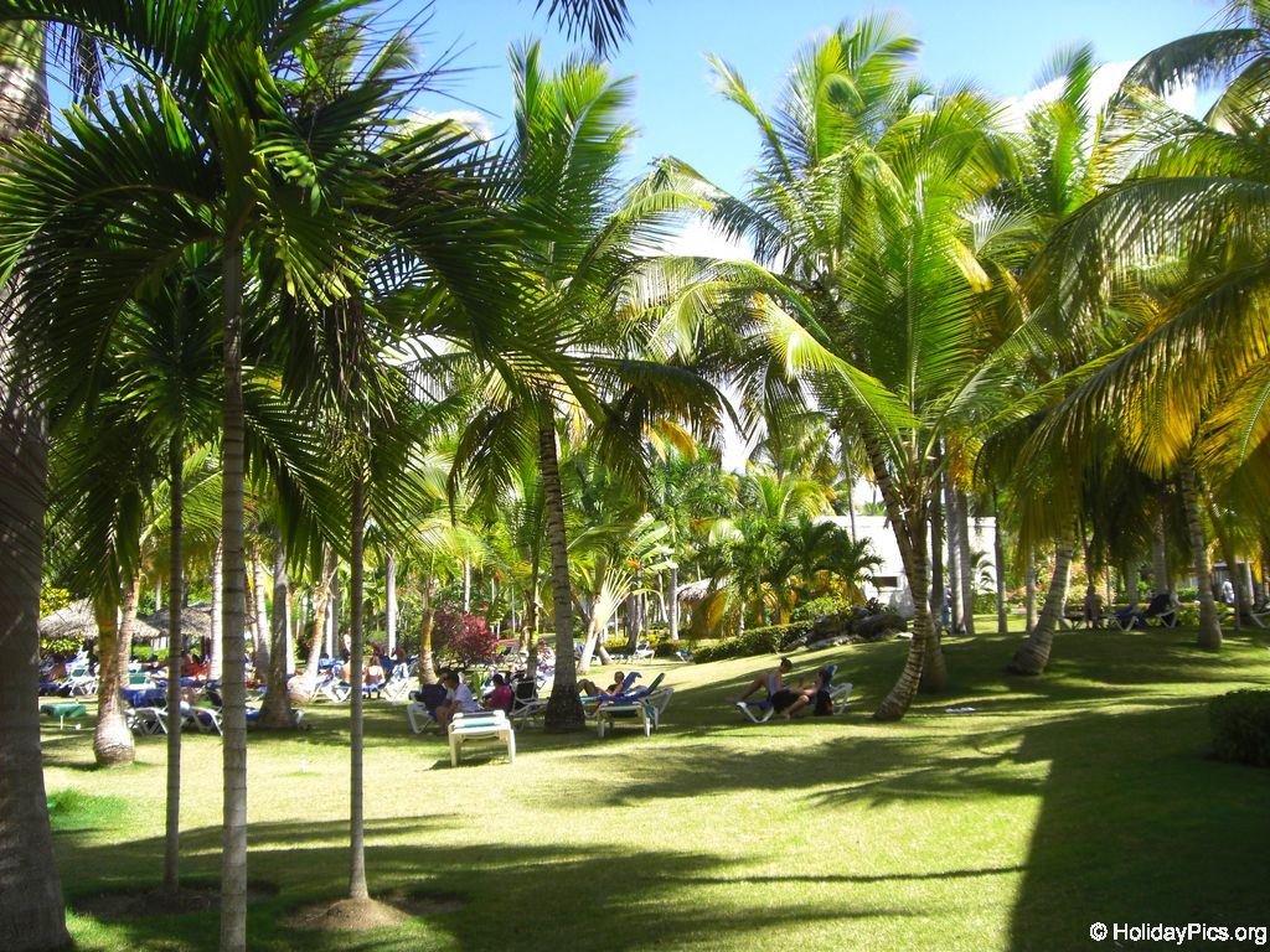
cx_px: 635
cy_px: 476
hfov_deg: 49.0
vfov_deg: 37.7
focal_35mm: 38
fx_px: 1394
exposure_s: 1/400
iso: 64
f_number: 2.7
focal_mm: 6.2
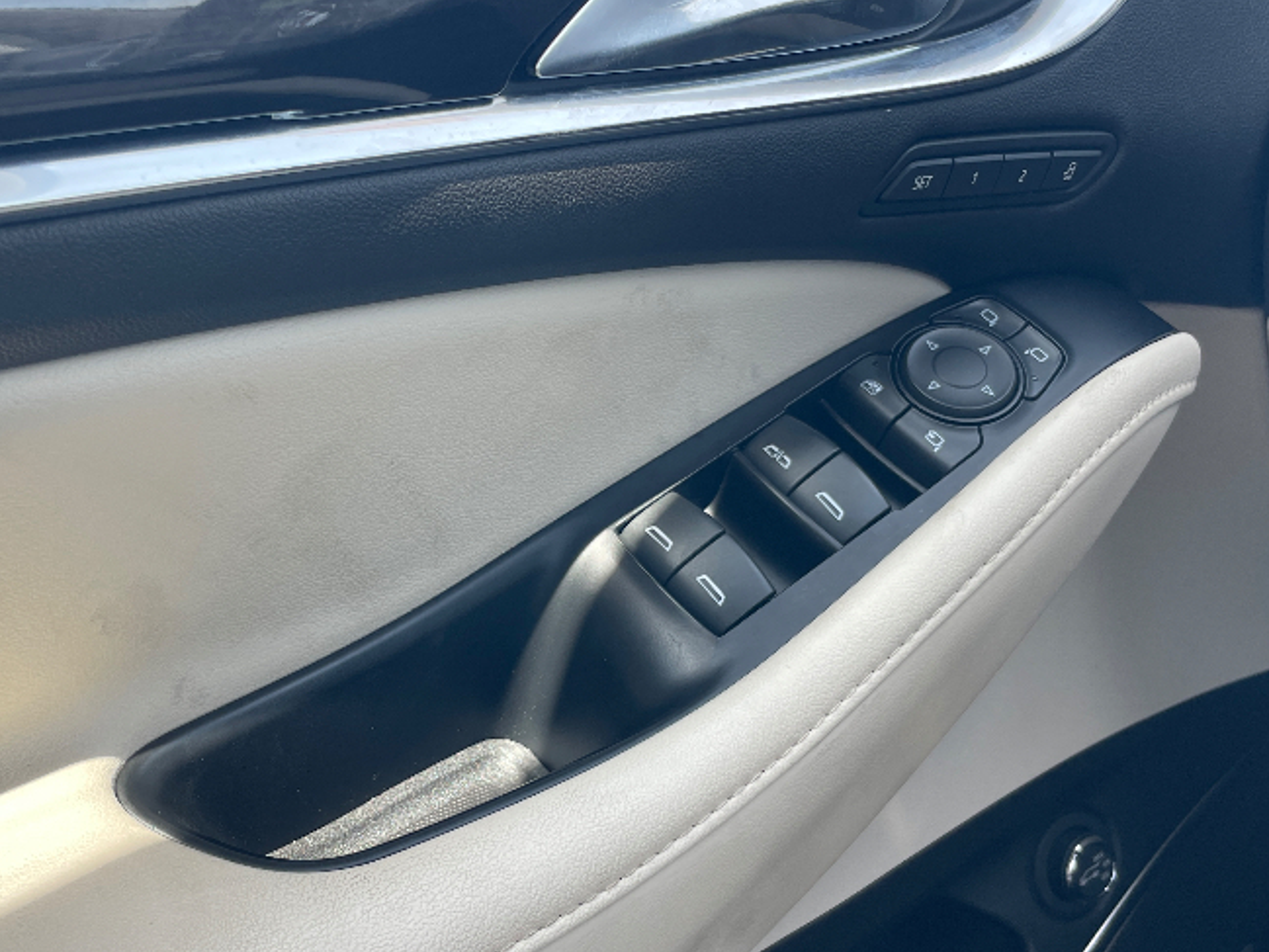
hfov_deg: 45.6
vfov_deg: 35.1
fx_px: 1503
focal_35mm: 41
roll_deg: +1.1
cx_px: 547
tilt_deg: -29.5
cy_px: 500
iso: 32
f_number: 1.6
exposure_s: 1/224
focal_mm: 4.2
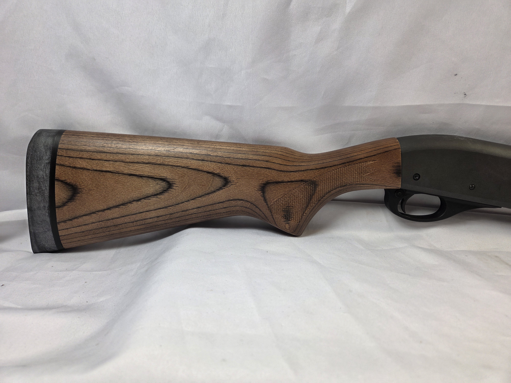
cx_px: 256
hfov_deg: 73.9
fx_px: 340
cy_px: 192
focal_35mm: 23
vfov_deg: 58.9
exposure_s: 1/179
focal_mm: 5.4
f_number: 1.8
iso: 25
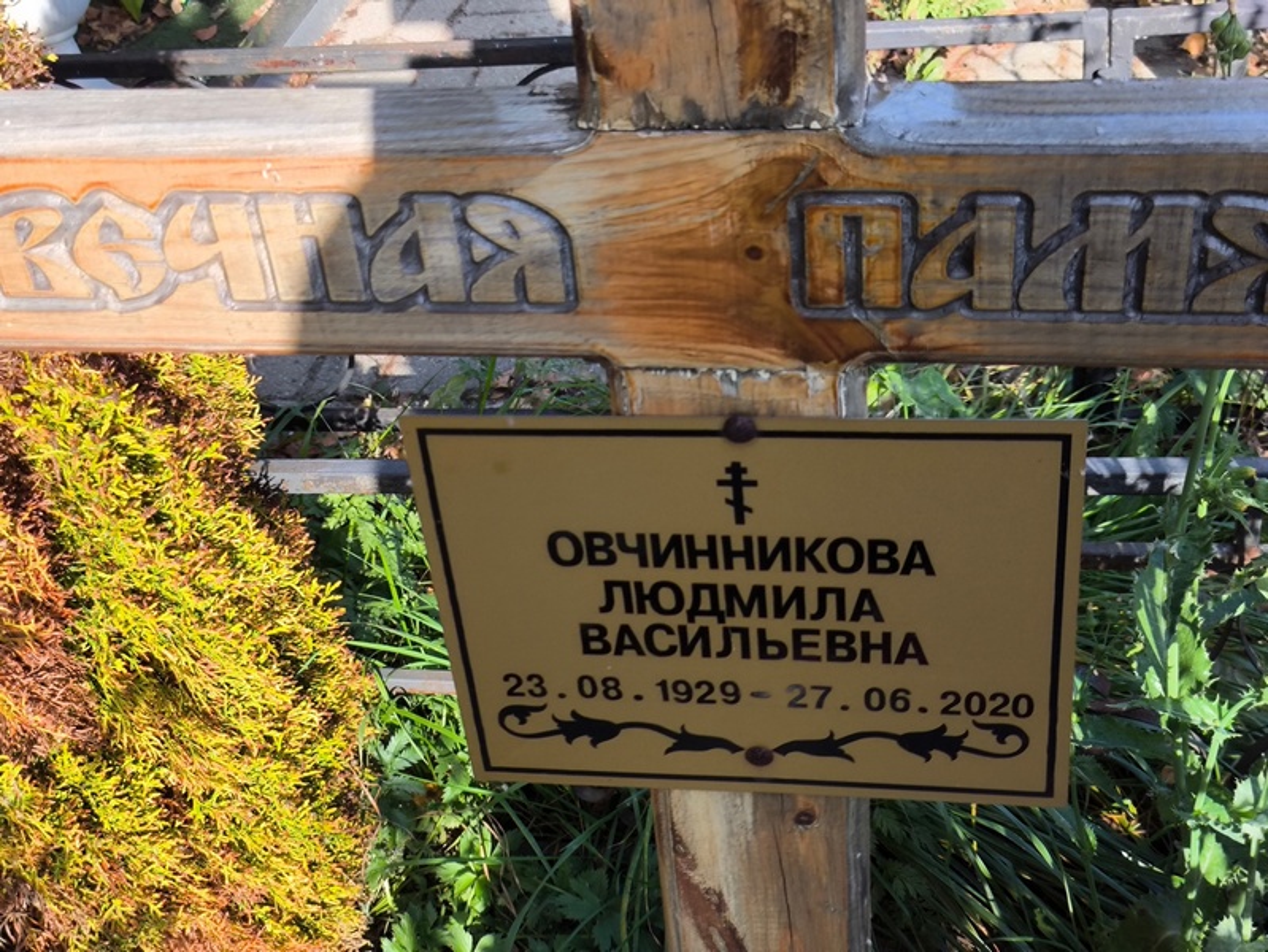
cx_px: 634
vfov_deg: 29.1
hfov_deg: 38.2
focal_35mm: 50
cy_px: 476
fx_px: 1832
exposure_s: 1/569
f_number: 1.7
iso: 50
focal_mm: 4.71
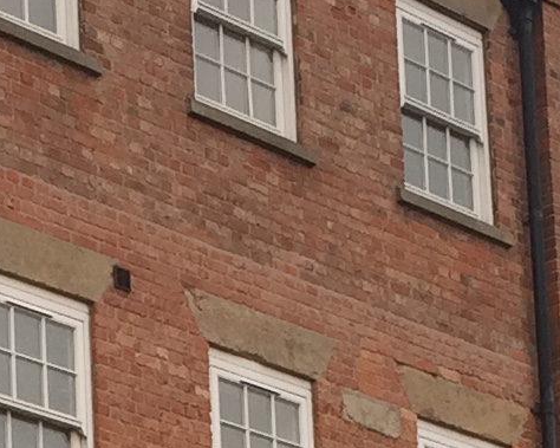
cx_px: 258
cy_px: 989
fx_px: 3231
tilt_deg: +11.6
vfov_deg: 7.5
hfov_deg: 9.9
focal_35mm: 195
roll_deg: +3.0
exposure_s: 1/132
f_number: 2.2
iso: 32
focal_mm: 4.15
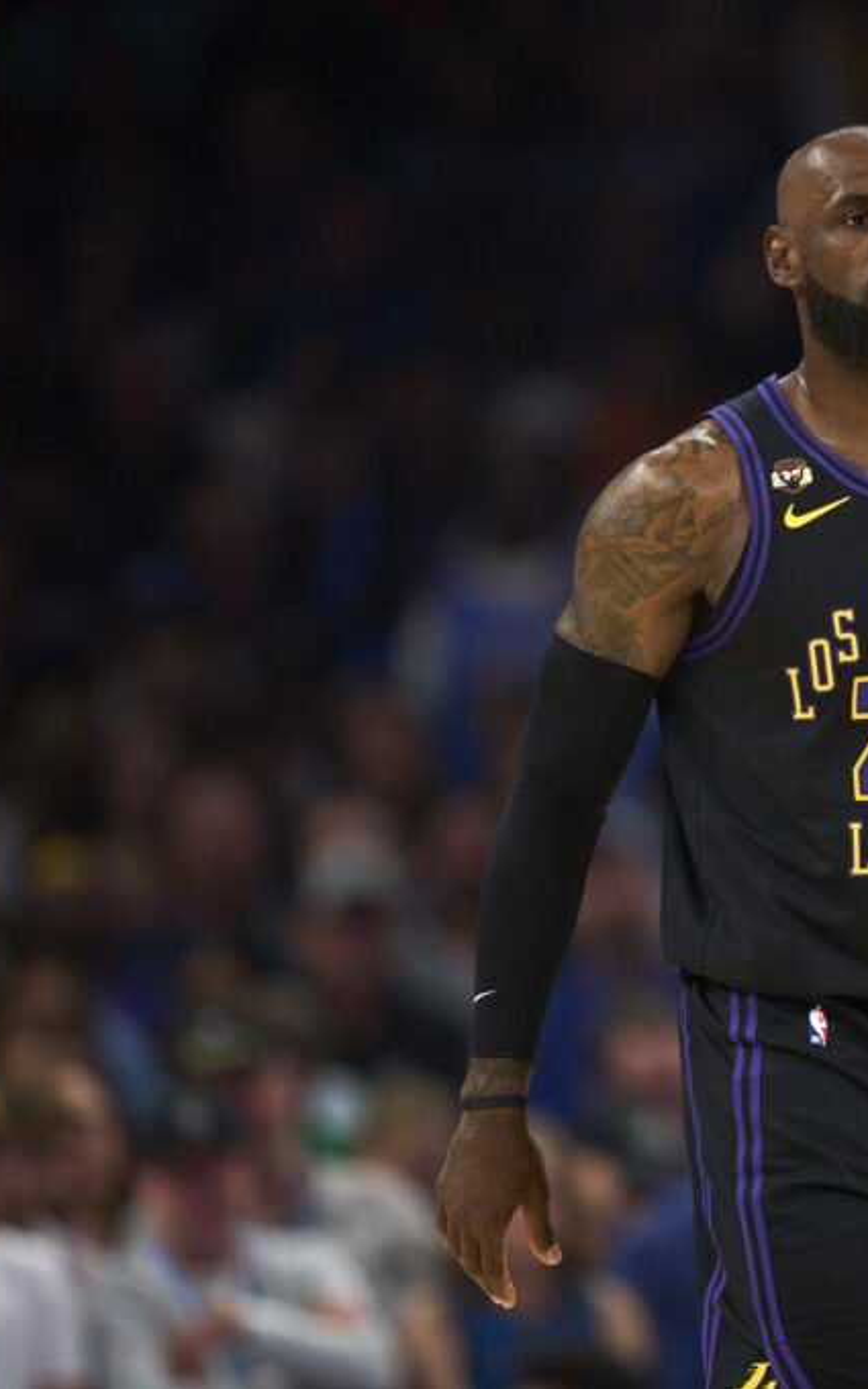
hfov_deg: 2.1
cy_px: 693
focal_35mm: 614
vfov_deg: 3.4
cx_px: 856
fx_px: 23239
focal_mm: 400
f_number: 2.8
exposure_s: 1/1250
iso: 3200
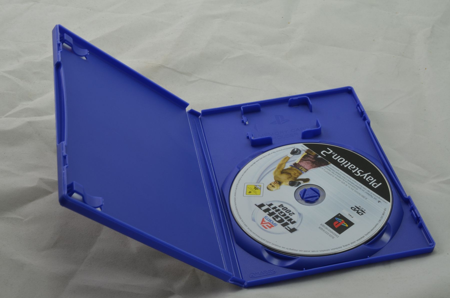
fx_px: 749
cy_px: 149
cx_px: 225
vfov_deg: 22.5
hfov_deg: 33.5
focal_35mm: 60
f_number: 20
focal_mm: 40
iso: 100
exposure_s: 1/2
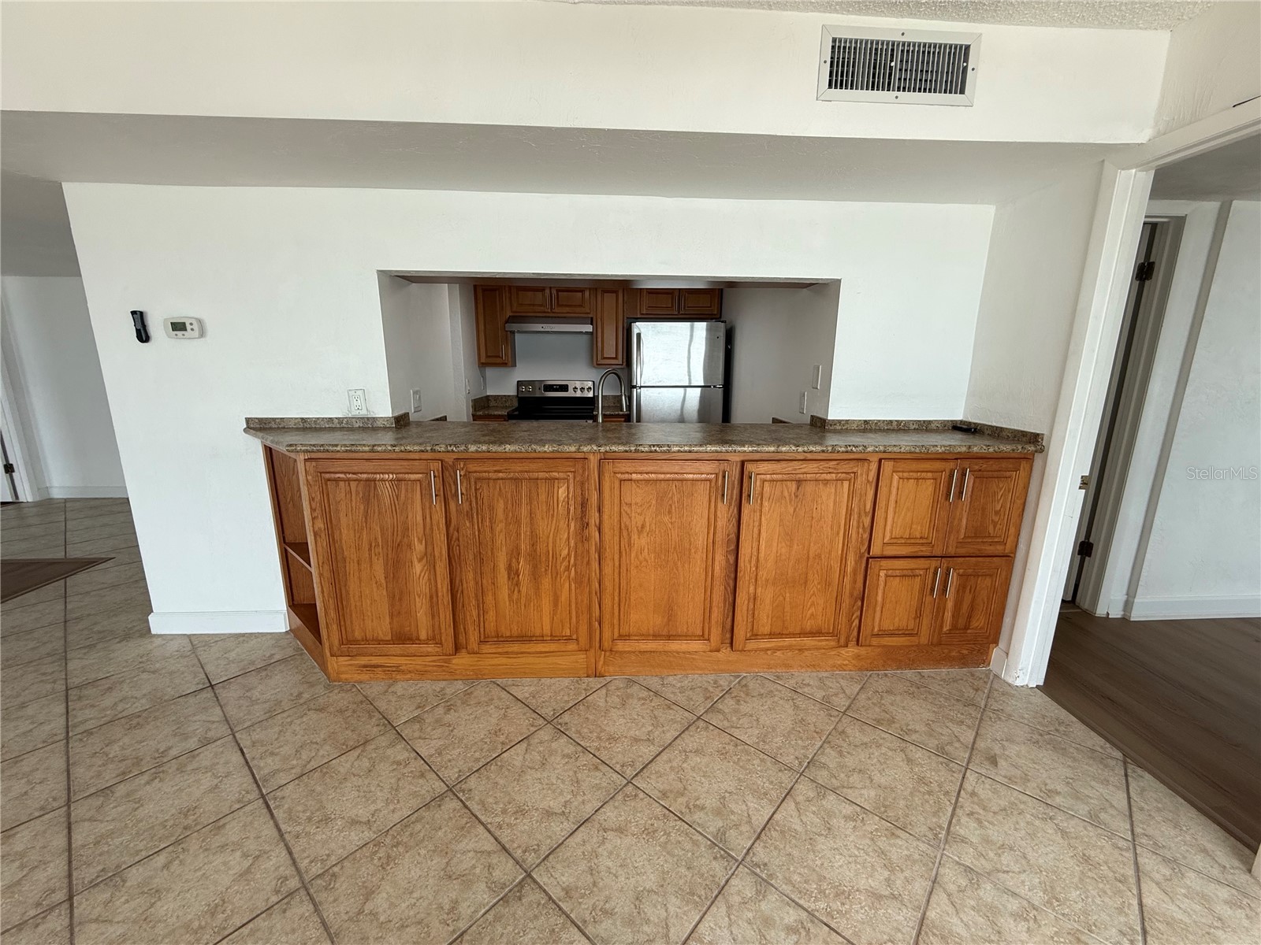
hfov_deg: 102.1
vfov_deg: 85.7
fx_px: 510
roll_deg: -0.4
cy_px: 472
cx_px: 630
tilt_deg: -12.3
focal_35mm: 14
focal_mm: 2.22
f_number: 2.2
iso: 100
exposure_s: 1/120
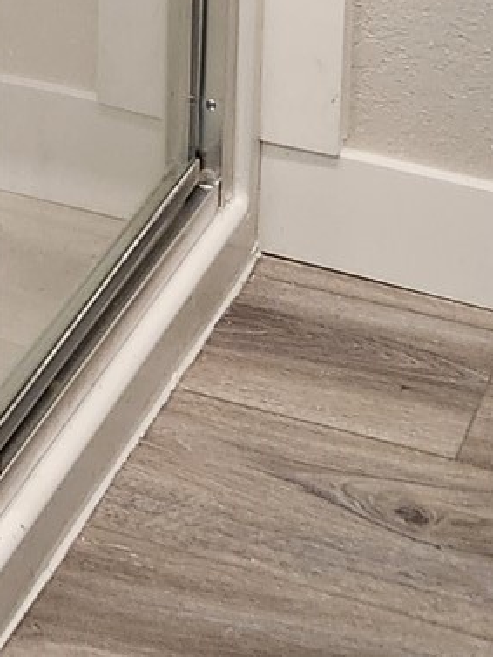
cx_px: 94
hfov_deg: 11.8
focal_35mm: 125
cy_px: -345
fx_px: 2372
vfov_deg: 14.6
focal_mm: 5.4
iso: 250
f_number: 1.8
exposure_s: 1/120
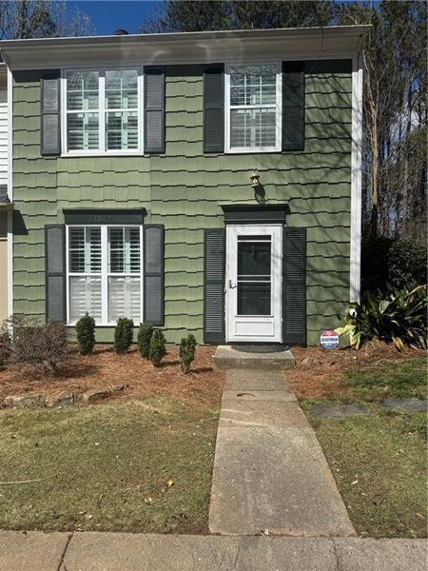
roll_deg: -0.5
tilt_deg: -0.7
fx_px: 396
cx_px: 214
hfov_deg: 56.8
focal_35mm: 24
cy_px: 286
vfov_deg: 71.6
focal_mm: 6.76
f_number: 1.78
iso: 80
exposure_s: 1/5348
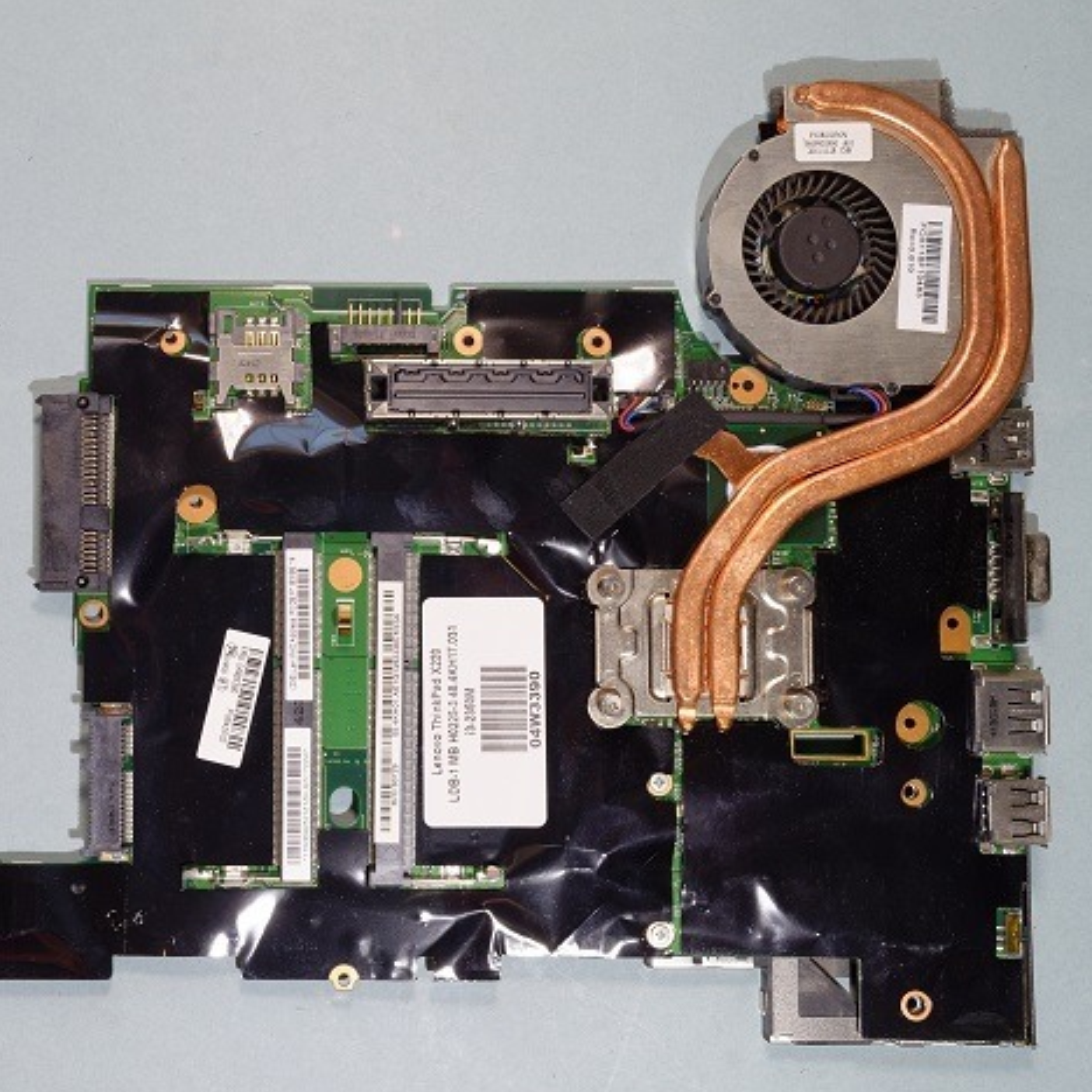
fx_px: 1749
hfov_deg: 34.2
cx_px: 313
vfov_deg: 34.7
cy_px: 576
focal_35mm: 49
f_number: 8
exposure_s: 1/8
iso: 100
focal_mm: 24
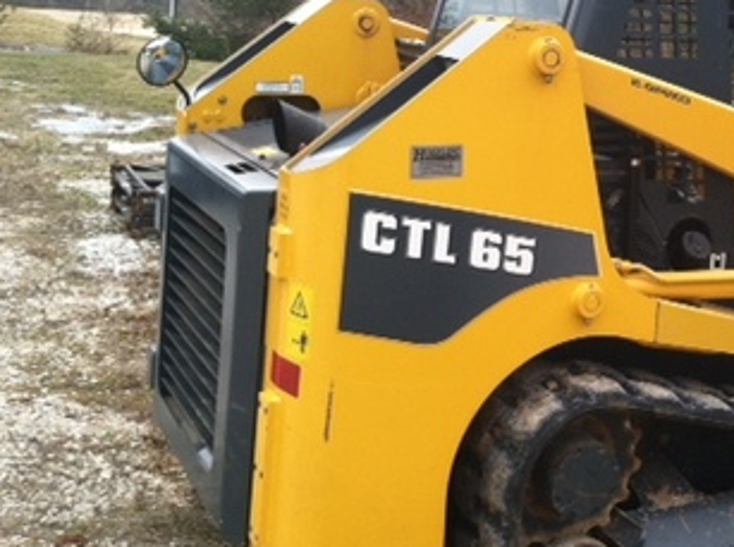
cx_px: 622
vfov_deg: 23.5
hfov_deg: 30.2
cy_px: 205
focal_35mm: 62
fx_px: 1312
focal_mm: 3.85
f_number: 2.8
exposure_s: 1/326
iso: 80
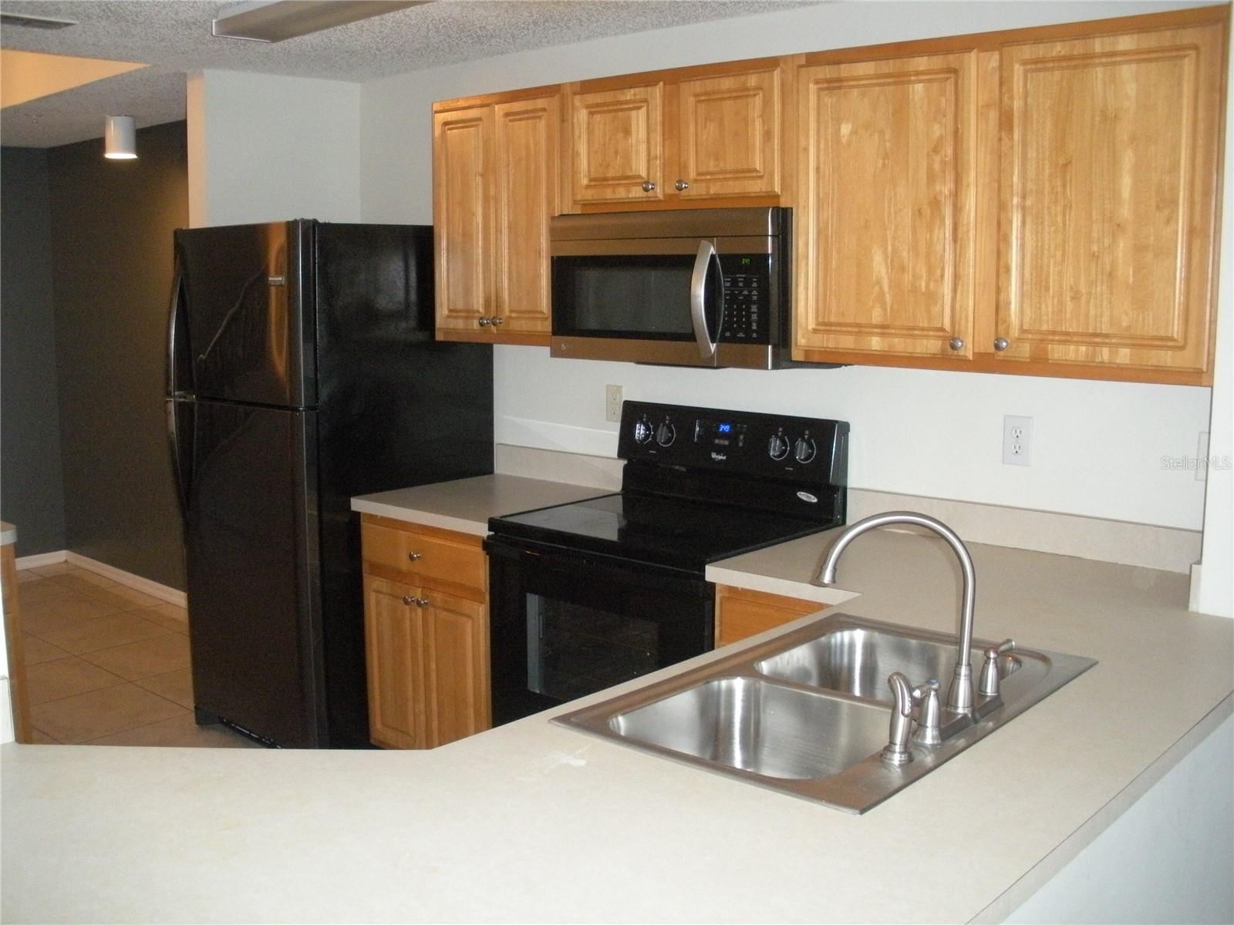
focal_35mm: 36
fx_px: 1283
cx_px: 617
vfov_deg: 39.7
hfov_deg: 51.4
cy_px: 462
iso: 463
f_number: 3.5
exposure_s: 1/60
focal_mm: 6.3
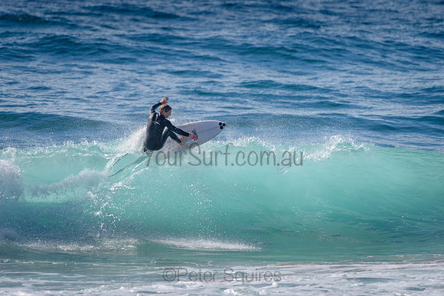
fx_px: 7564
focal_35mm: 613
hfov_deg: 3.4
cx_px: 172
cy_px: 137
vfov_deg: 2.2
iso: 125
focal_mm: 500
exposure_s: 1/2000
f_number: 5.6
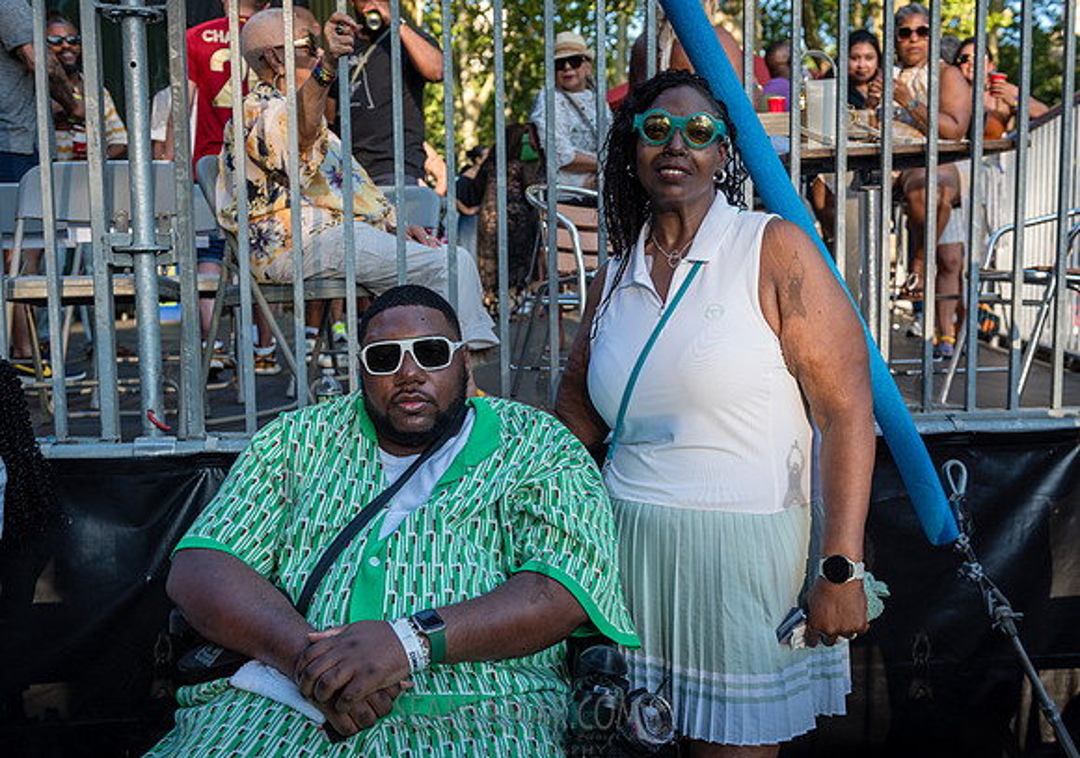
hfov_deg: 52.9
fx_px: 1085
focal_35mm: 36
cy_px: 384
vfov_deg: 38.5
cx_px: 576
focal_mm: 32
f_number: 3.5
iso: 400
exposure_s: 1/640
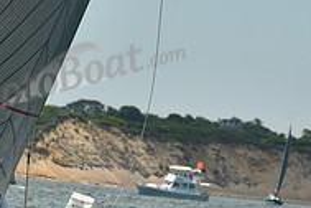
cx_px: -130
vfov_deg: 3.4
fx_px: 3455
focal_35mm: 400
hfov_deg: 5.1
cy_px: 186
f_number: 7.1
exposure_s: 1/640
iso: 320
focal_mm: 130
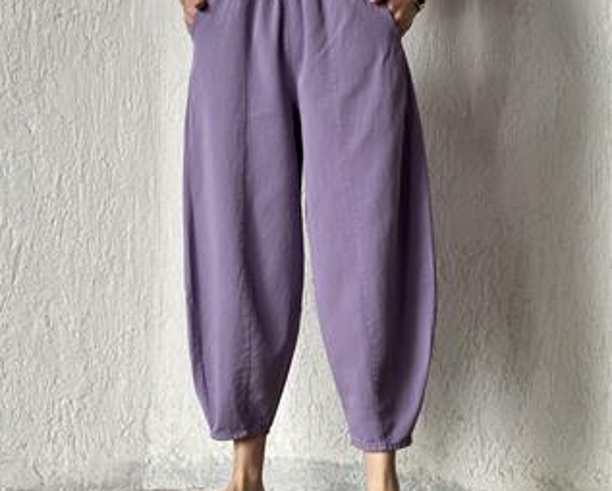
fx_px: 1142
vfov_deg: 24.2
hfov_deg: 30.0
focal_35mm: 63
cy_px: 217
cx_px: 305
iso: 100
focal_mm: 6.86
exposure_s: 1/121
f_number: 1.78
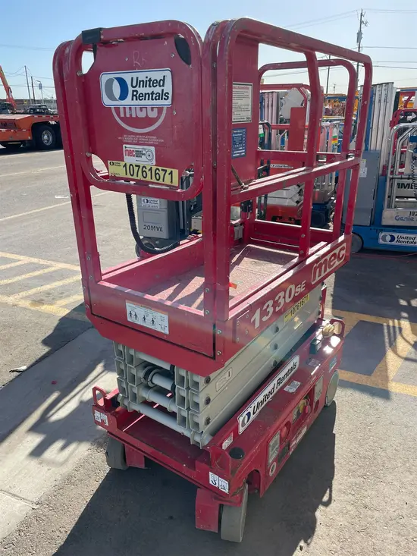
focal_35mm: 26
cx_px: 208
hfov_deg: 53.1
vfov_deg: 67.3
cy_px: 278
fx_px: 417
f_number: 1.6
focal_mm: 4.2
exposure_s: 1/1689
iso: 32
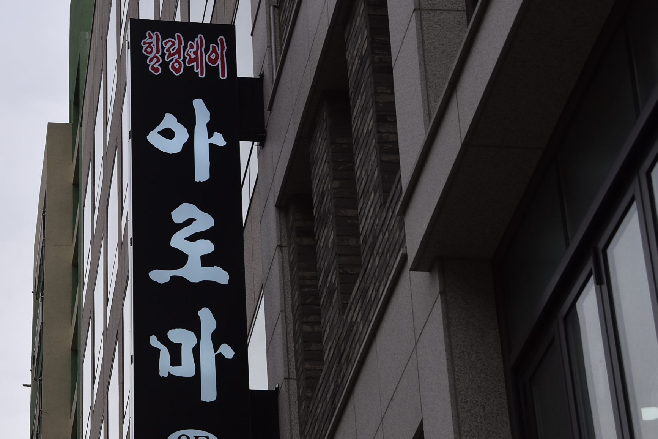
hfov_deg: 17.8
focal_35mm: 114
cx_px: 157
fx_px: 2084
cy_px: 274
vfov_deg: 12.0
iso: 200
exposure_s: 1/250
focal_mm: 44
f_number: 8
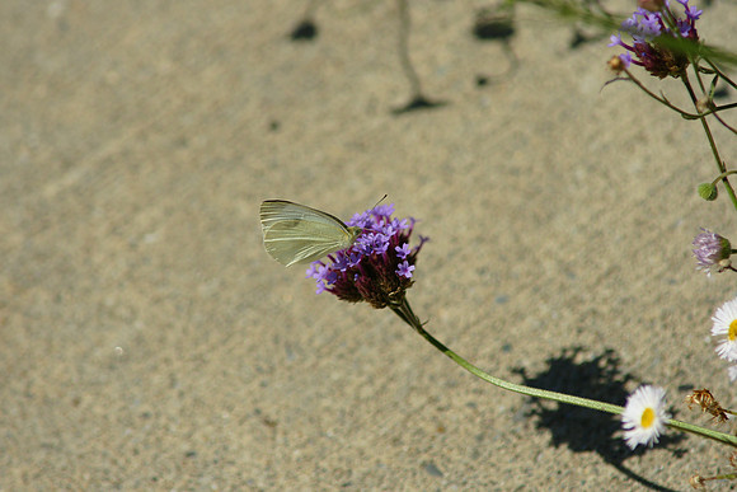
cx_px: 368
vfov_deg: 4.4
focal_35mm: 315
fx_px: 6450
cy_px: 246
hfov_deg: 6.5
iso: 200
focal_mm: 210
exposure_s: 1/1250
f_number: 5.6
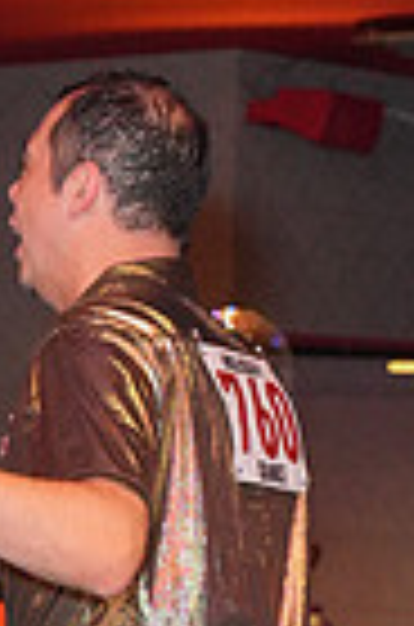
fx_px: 3484
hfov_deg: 6.7
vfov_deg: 10.0
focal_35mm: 201
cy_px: 869
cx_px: -146
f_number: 4
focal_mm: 48
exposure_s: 1/200
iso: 4000
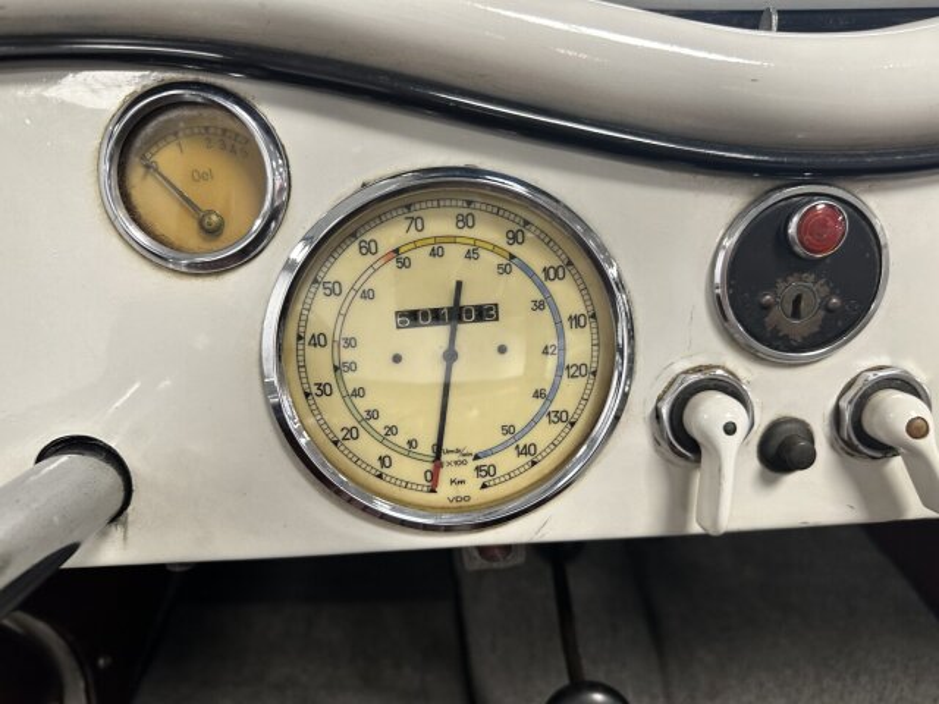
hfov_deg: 71.6
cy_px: 352
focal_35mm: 24
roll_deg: +0.2
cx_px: 470
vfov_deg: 56.8
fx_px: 651
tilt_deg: -36.0
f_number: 1.78
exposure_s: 1/50
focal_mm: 6.86
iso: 160
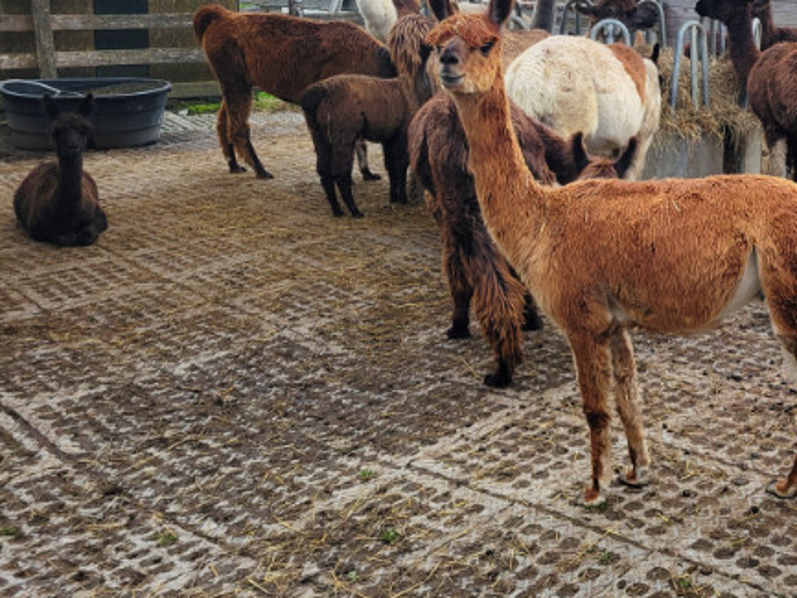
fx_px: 1105
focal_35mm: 48
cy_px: 79
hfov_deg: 36.9
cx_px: 733
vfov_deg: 29.2
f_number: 1.8
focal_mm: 5.4
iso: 40
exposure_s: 1/376
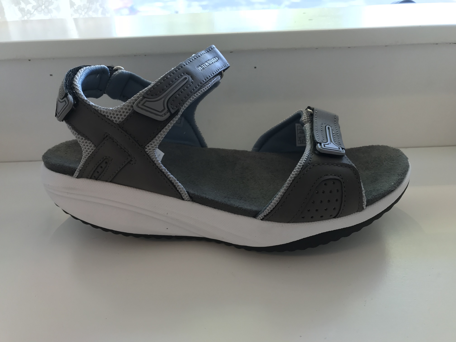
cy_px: 171
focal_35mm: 28
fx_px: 369
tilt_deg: -29.9
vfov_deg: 49.7
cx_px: 228
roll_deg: +2.1
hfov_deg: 63.4
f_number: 1.8
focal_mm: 3.99
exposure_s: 1/50
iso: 25
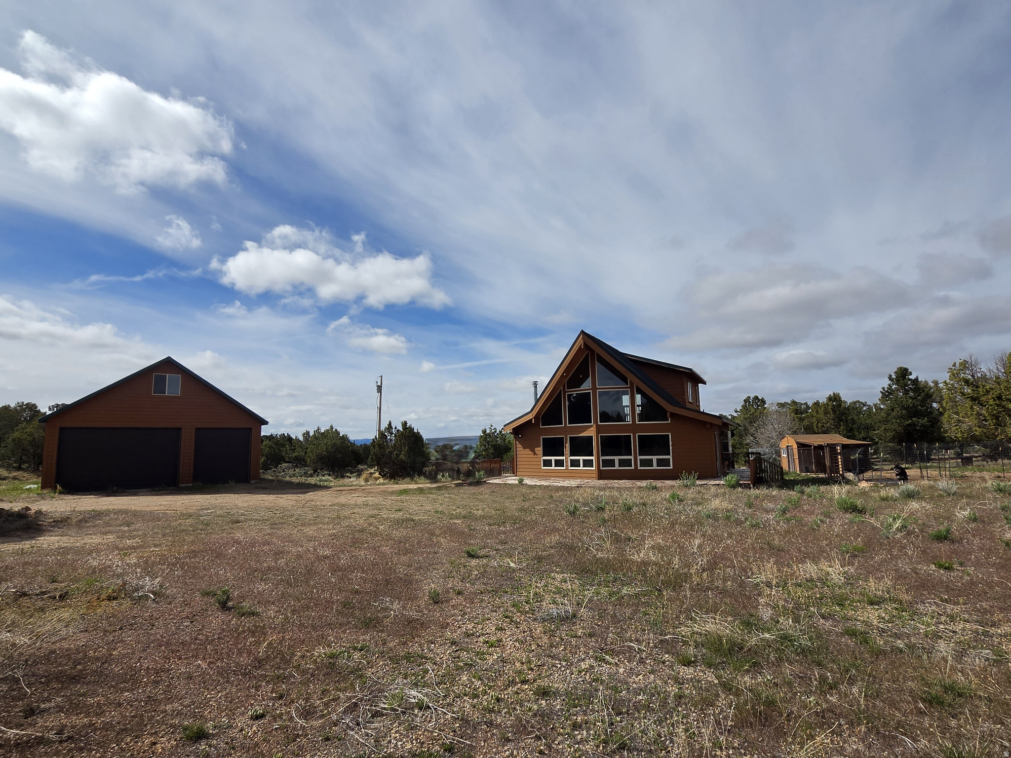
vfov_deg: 74.7
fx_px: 497
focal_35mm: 17
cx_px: 506
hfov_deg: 91.0
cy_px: 379
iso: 100
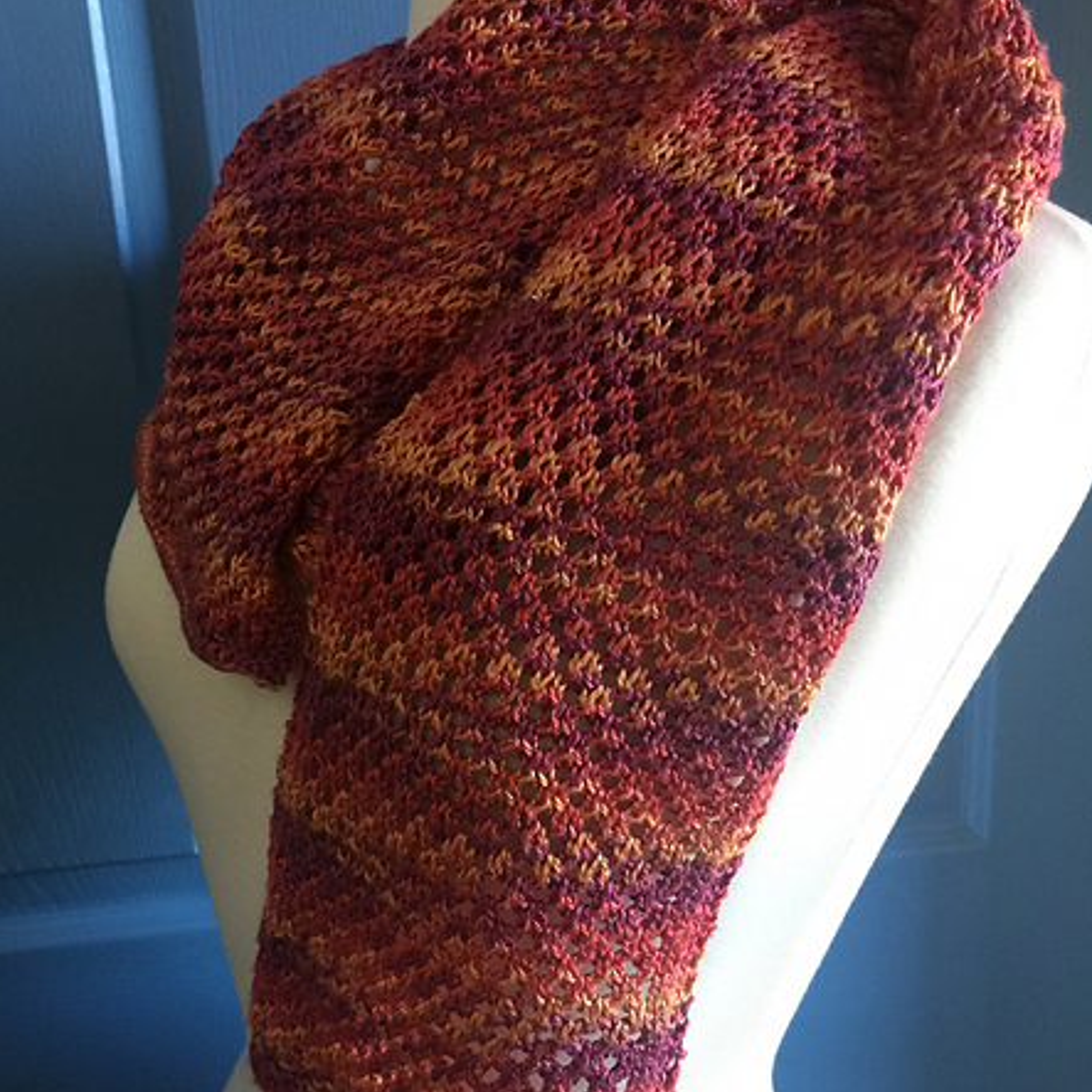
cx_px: 510
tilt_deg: -14.6
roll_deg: +2.6
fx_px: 1321
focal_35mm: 37
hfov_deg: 44.9
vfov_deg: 44.9
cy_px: 582
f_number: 2.2
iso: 80
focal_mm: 4.15
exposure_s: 1/15
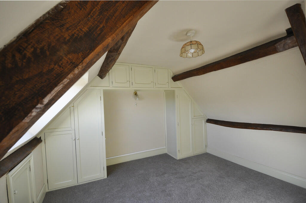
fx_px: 127
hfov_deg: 100.5
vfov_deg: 77.2
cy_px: 102
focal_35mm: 15
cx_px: 153
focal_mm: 10
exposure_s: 1/100
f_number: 5
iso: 400
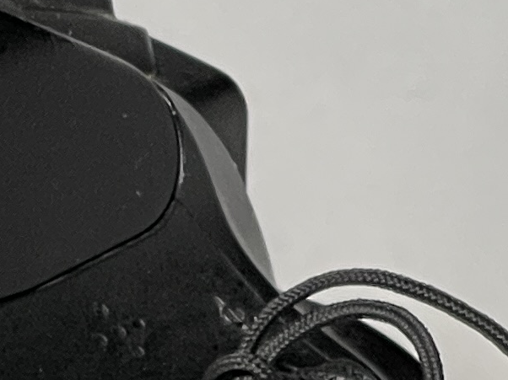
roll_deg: +2.0
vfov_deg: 3.4
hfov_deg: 4.5
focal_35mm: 429
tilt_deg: -28.2
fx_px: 6293
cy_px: 872
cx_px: -652
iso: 160
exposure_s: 1/120
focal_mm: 7.5
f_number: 2.2
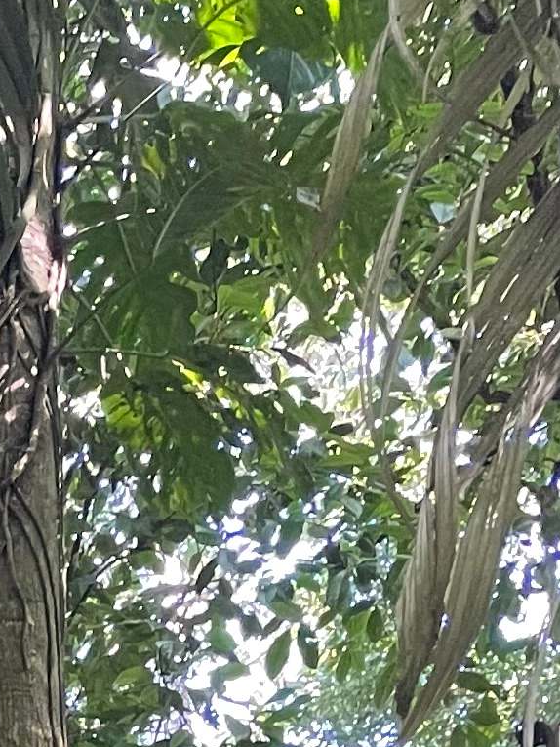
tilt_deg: +11.4
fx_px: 2954
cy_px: 1922
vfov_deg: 11.4
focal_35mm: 137
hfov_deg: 9.6
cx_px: -788
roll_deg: -0.3
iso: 200
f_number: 1.6
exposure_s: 1/60
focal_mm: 4.2
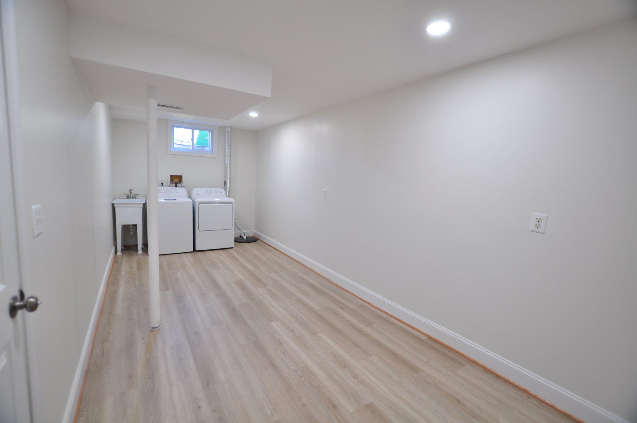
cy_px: 212
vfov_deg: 77.2
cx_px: 318
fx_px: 265
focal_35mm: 15
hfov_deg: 100.5
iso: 200
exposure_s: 1/25
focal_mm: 10
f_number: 3.5
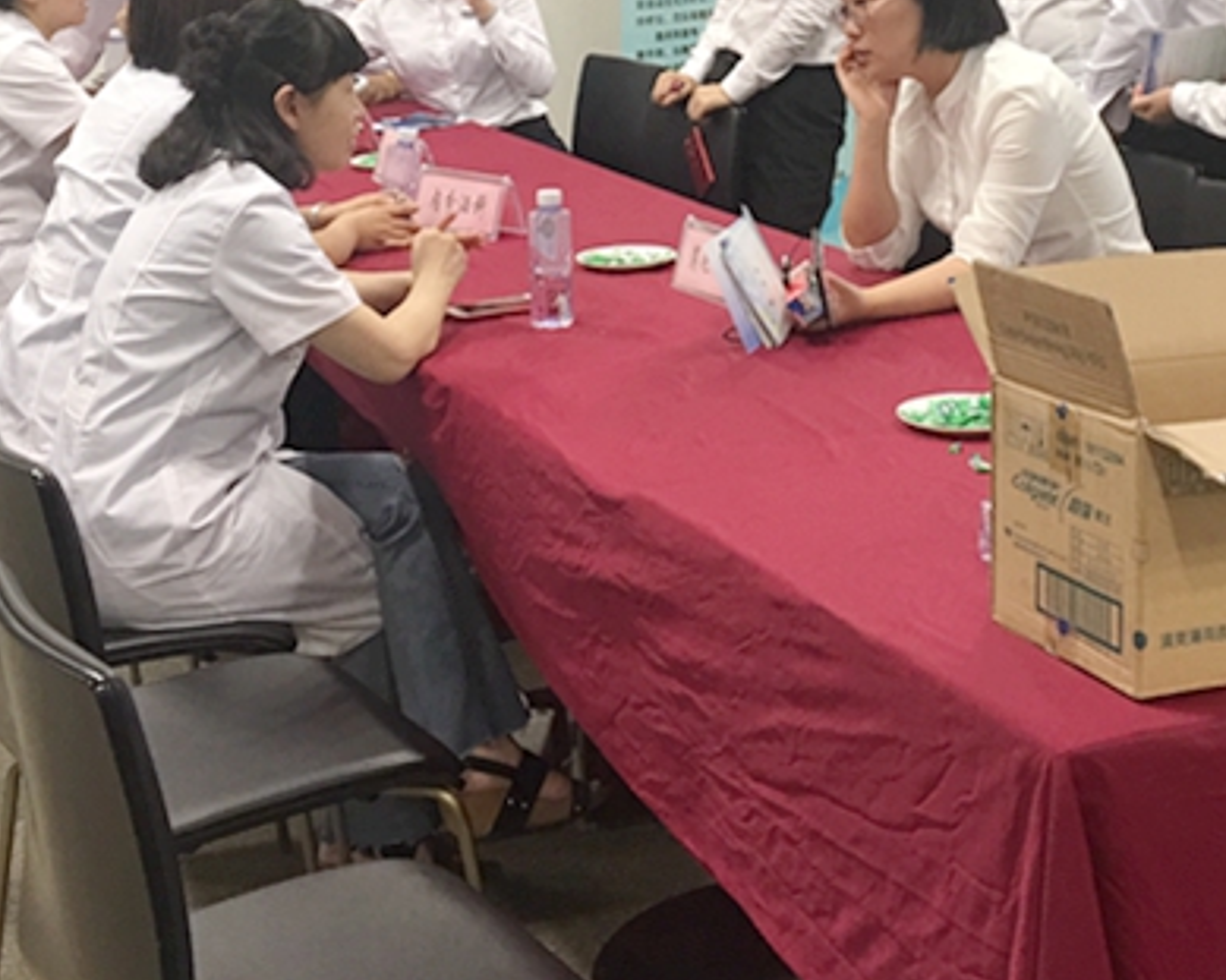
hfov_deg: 36.4
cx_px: 791
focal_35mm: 51
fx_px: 1850
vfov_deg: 29.5
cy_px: 331
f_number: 2.2
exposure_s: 1/17
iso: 50
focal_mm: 4.15
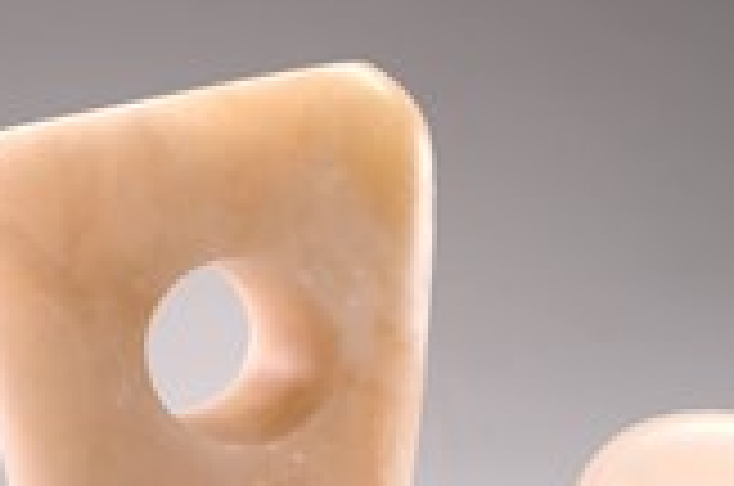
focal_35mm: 147
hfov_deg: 14.0
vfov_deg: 9.2
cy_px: 578
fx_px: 2991
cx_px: 441
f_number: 19
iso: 200
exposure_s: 1/60
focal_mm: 40
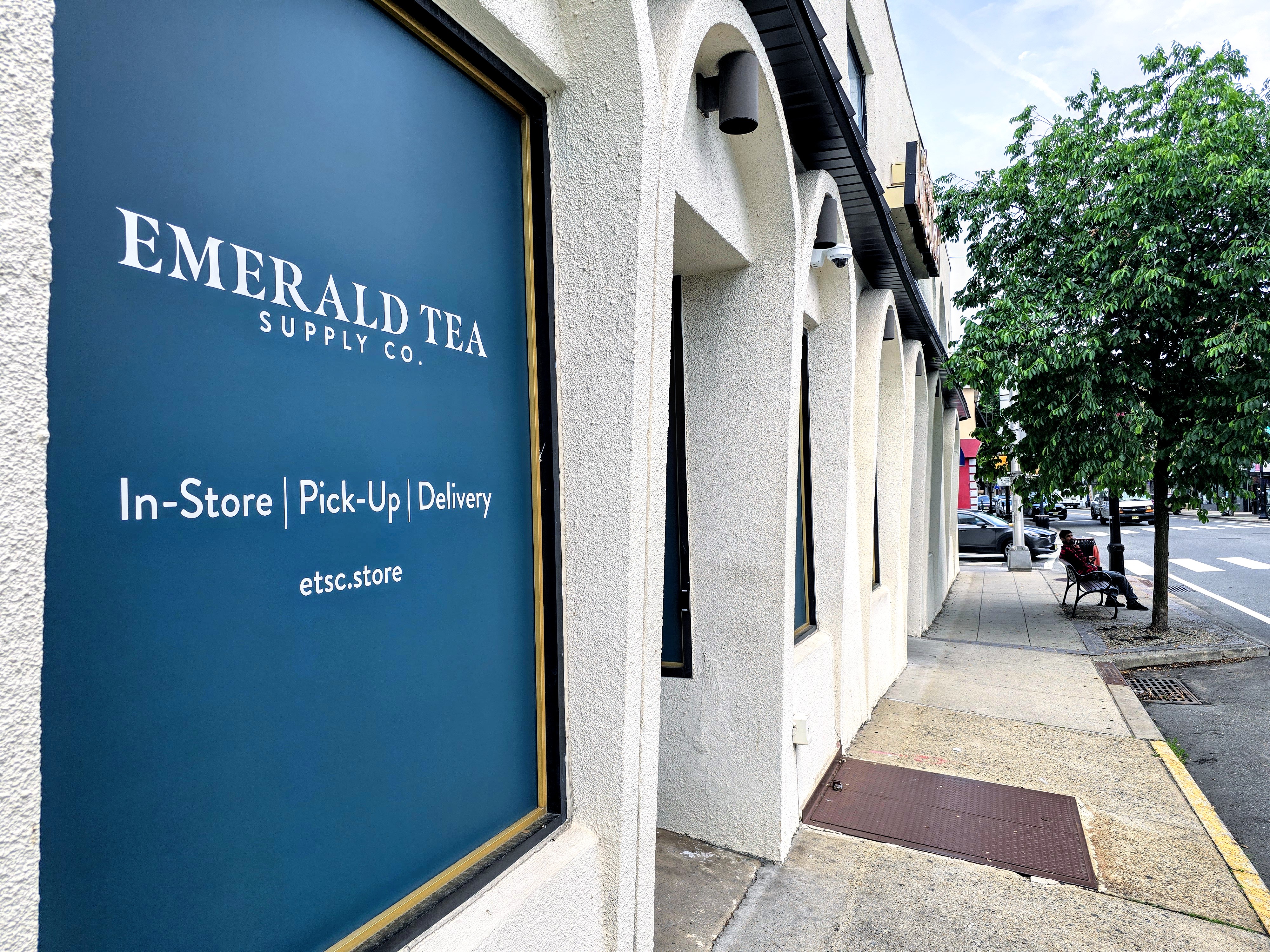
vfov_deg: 58.9
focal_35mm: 23
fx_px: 844
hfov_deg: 73.9
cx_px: 635
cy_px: 476
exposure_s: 1/381
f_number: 1.7
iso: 12
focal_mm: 6.3
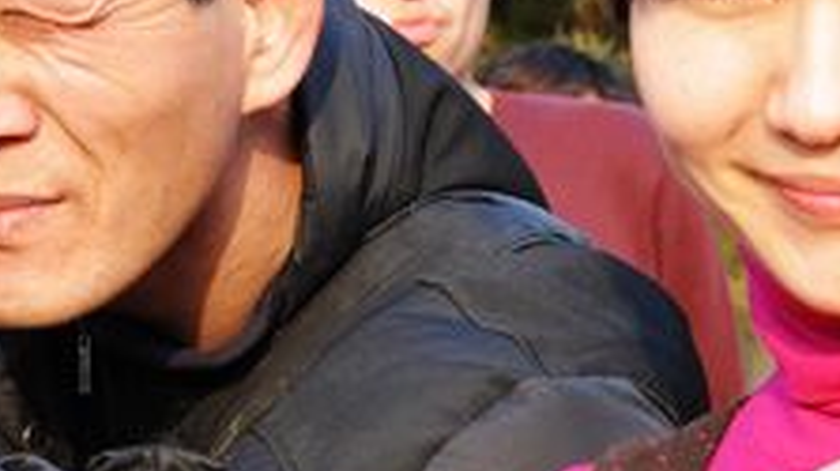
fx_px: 3383
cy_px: 437
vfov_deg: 7.9
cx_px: 399
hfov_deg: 14.2
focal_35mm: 152
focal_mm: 24
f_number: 5.6
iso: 200
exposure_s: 1/200
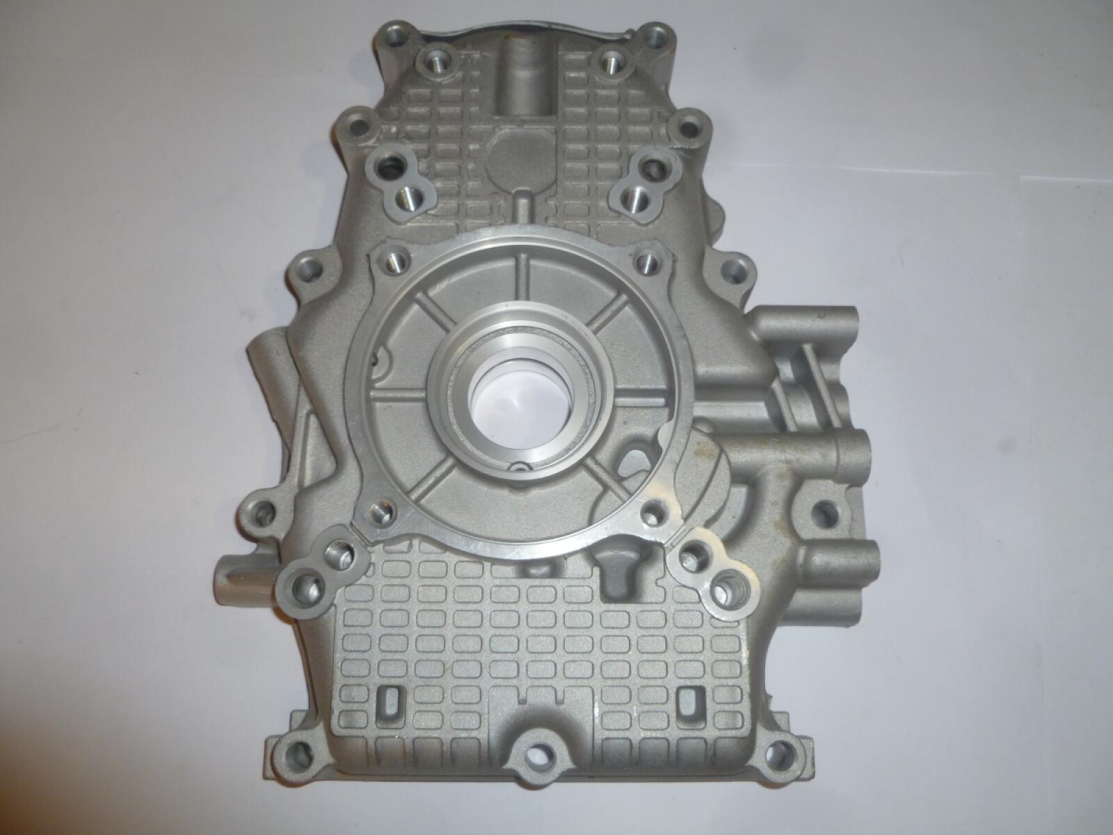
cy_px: 418
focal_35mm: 28
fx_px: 900
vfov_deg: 49.7
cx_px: 556
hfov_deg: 63.4
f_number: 3.3
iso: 100
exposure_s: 1/30
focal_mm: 5
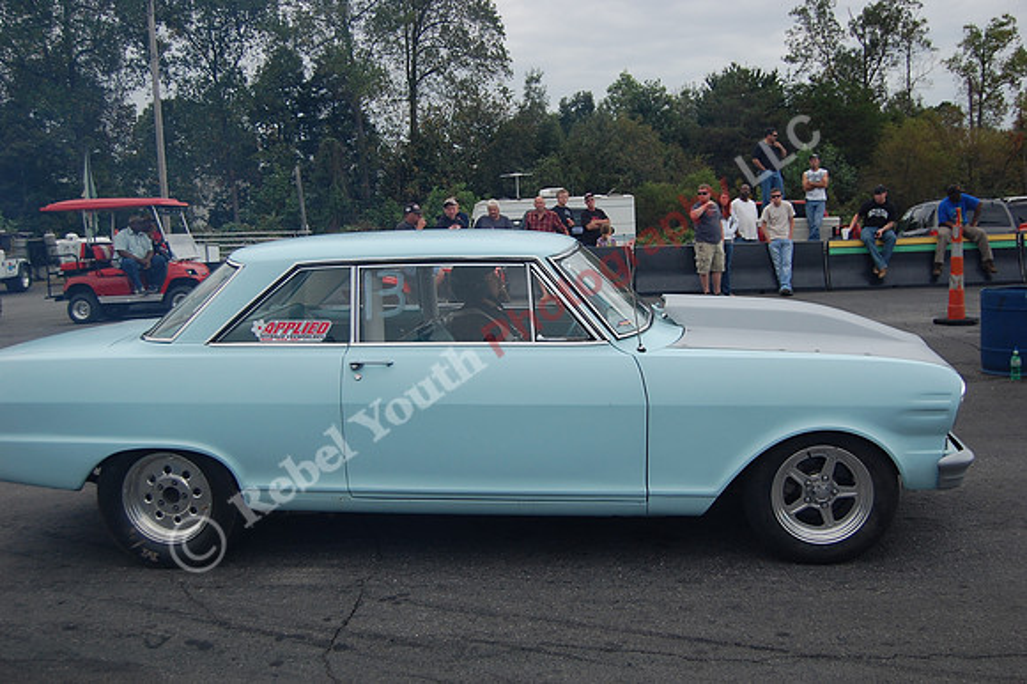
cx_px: 514
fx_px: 1026
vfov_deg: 36.8
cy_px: 342
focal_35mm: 36
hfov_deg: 53.2
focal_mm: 24
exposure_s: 1/1000
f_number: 4
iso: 200
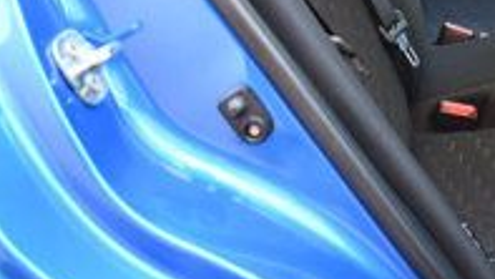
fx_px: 1208
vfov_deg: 12.6
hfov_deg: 21.5
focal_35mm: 92
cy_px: -119
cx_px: 598
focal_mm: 18
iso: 1000
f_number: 3.5
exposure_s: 1/125
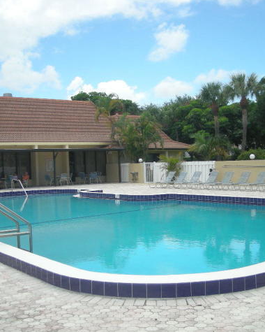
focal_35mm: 46
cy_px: 166
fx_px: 451
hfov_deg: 32.7
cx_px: 134
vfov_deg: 40.3
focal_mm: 5.7
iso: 72
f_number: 5.7
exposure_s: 1/180
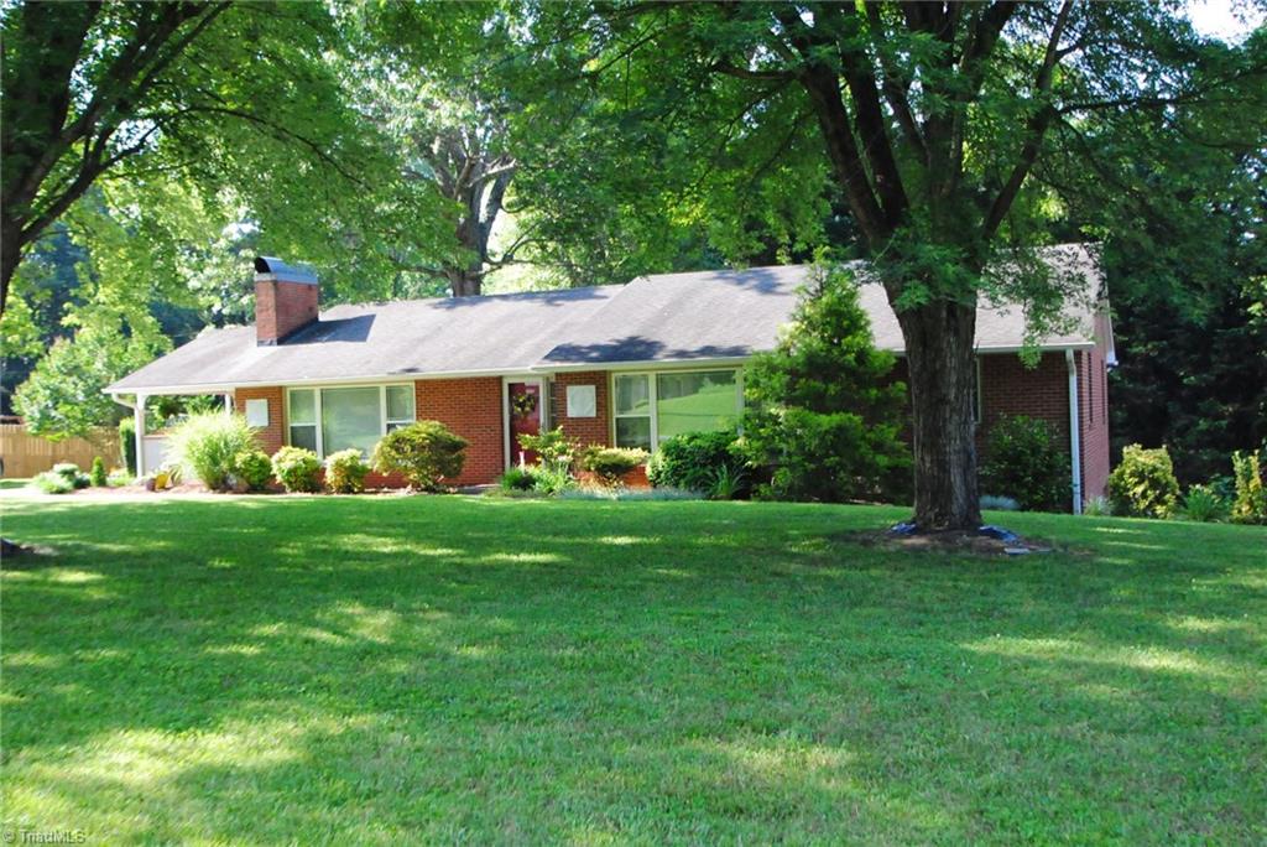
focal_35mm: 36
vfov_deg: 36.9
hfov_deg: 53.1
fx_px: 1268
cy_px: 424
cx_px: 634
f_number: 4.5
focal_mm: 24
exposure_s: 1/1000
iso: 1600
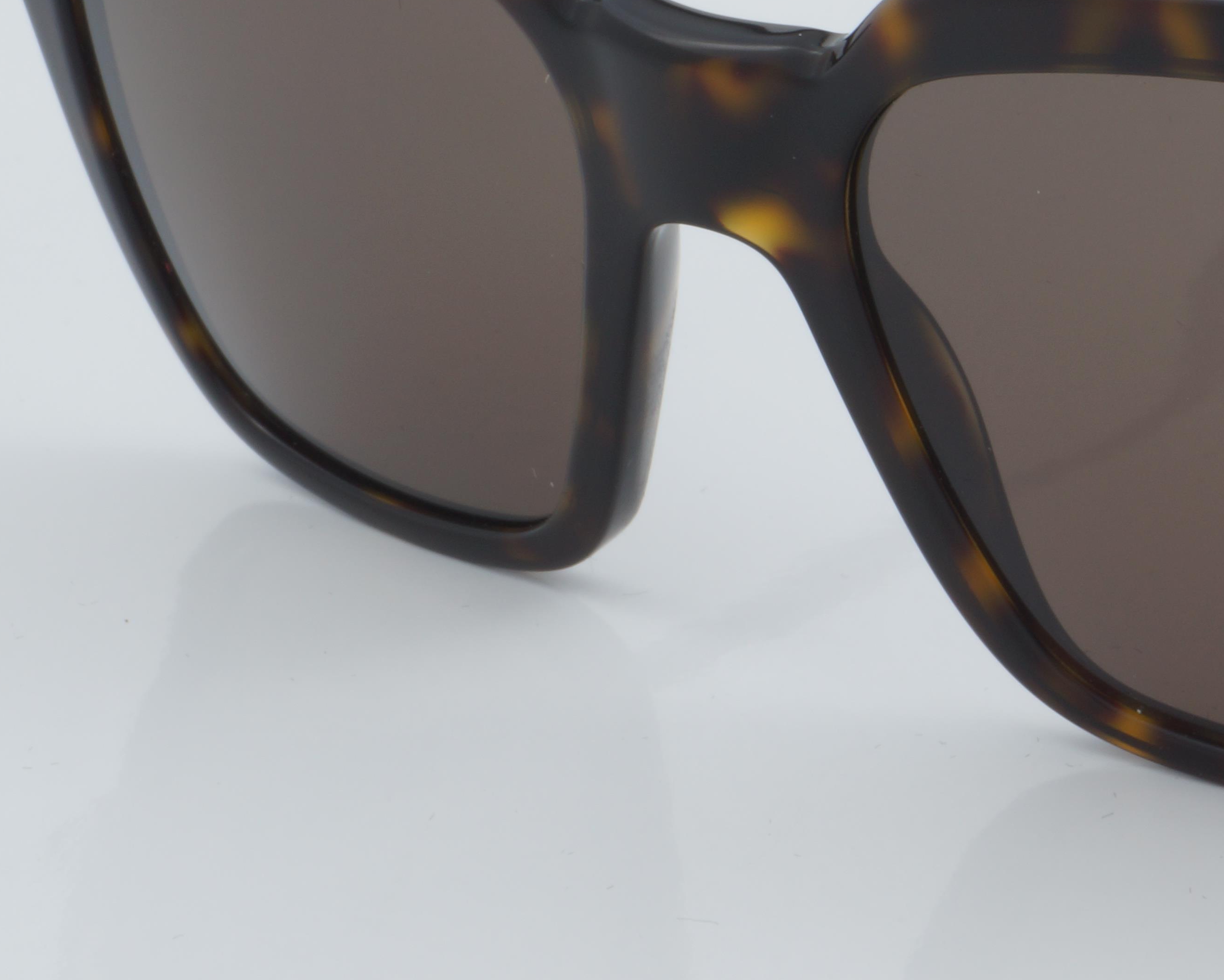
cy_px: 246
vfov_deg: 9.6
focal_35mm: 160
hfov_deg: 11.9
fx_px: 5797
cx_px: 1304
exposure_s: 1/4
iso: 100
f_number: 32
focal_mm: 50
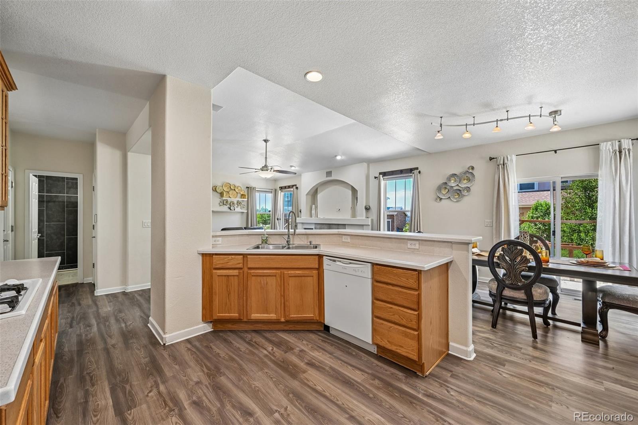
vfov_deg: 81.2
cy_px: 212
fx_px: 248
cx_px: 319
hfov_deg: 104.3
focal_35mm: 14
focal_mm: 14
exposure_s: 1/15
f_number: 10
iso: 360
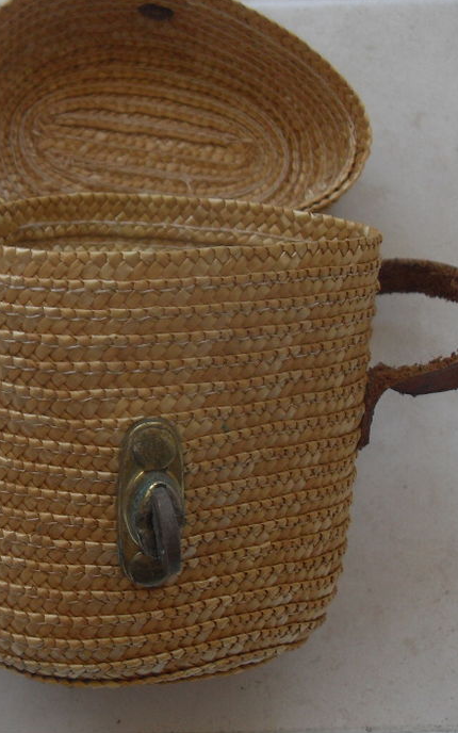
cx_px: -5
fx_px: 1138
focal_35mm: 57
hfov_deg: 21.9
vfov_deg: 35.7
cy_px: 351
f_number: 2.8
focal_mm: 6.3
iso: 80
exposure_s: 1/90
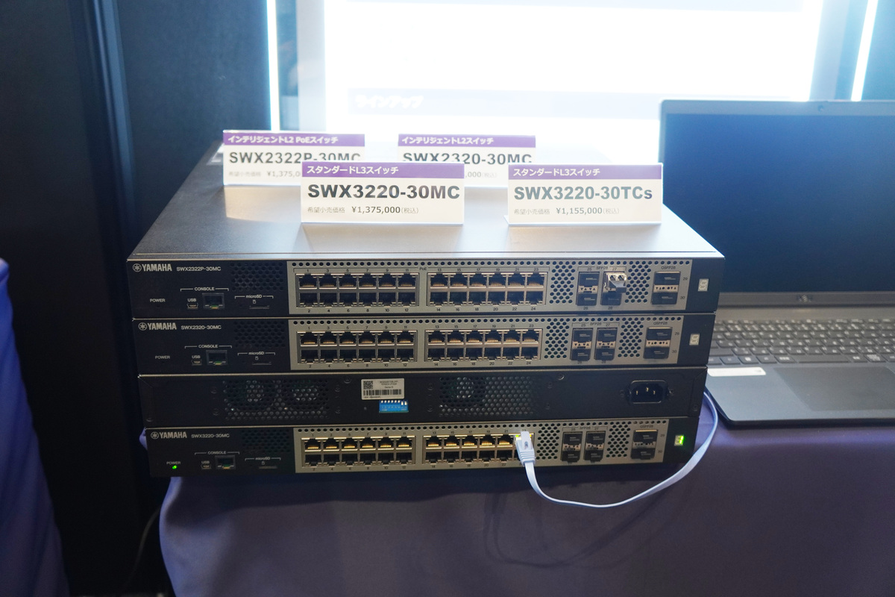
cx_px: 448
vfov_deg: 40.0
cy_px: 298
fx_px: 820
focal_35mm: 33
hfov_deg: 57.2
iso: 800
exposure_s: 1/40
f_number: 4
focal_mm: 22
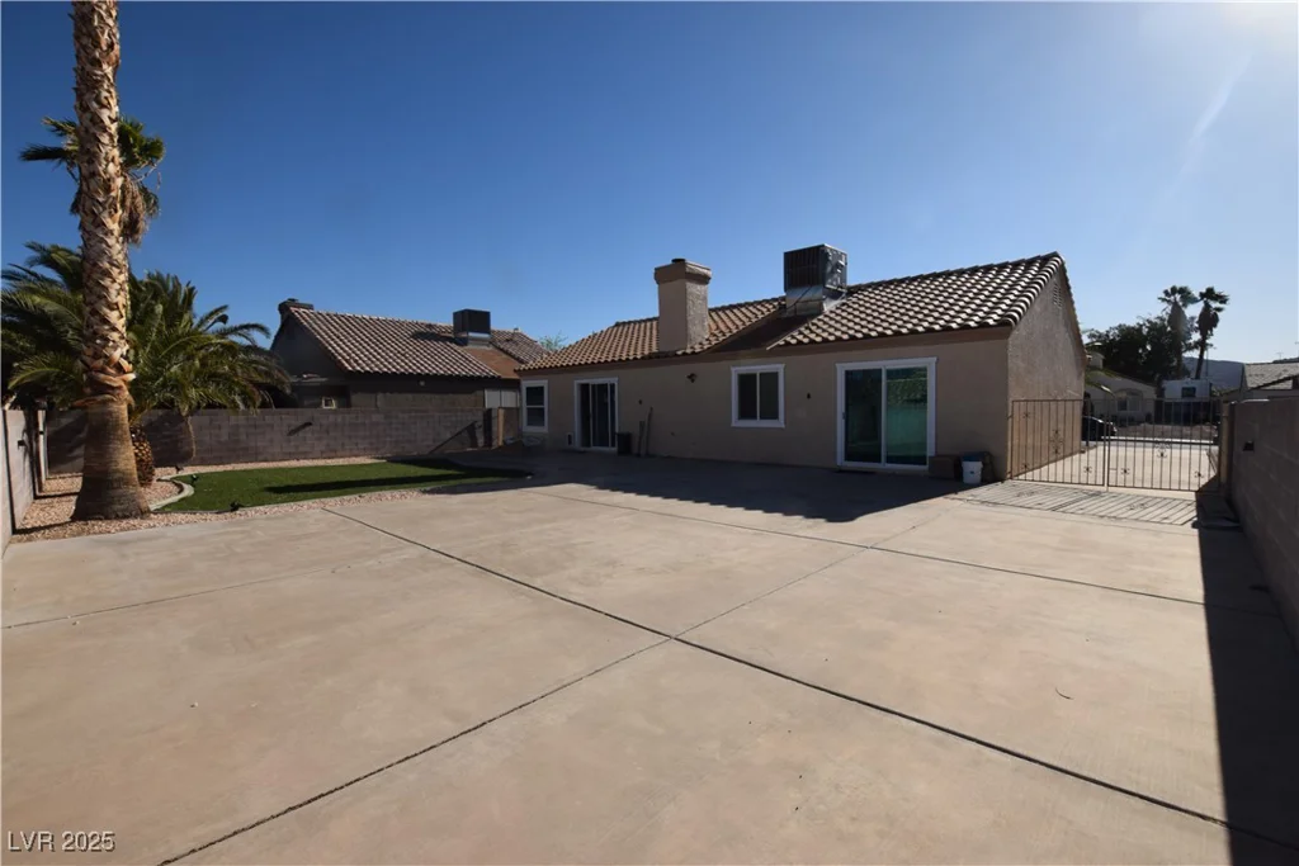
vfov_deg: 77.3
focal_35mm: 15
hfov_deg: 100.4
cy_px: 433
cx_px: 650
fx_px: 541
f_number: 10
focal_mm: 10
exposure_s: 1/200
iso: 100
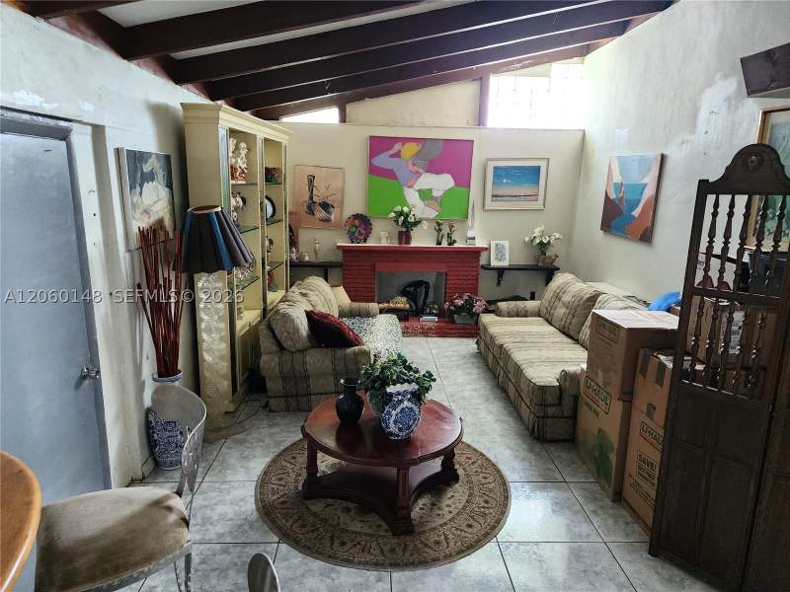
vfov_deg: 58.9
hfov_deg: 73.9
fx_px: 525
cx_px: 395
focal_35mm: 23
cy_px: 296
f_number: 1.8
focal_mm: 6.4
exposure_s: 1/40
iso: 640
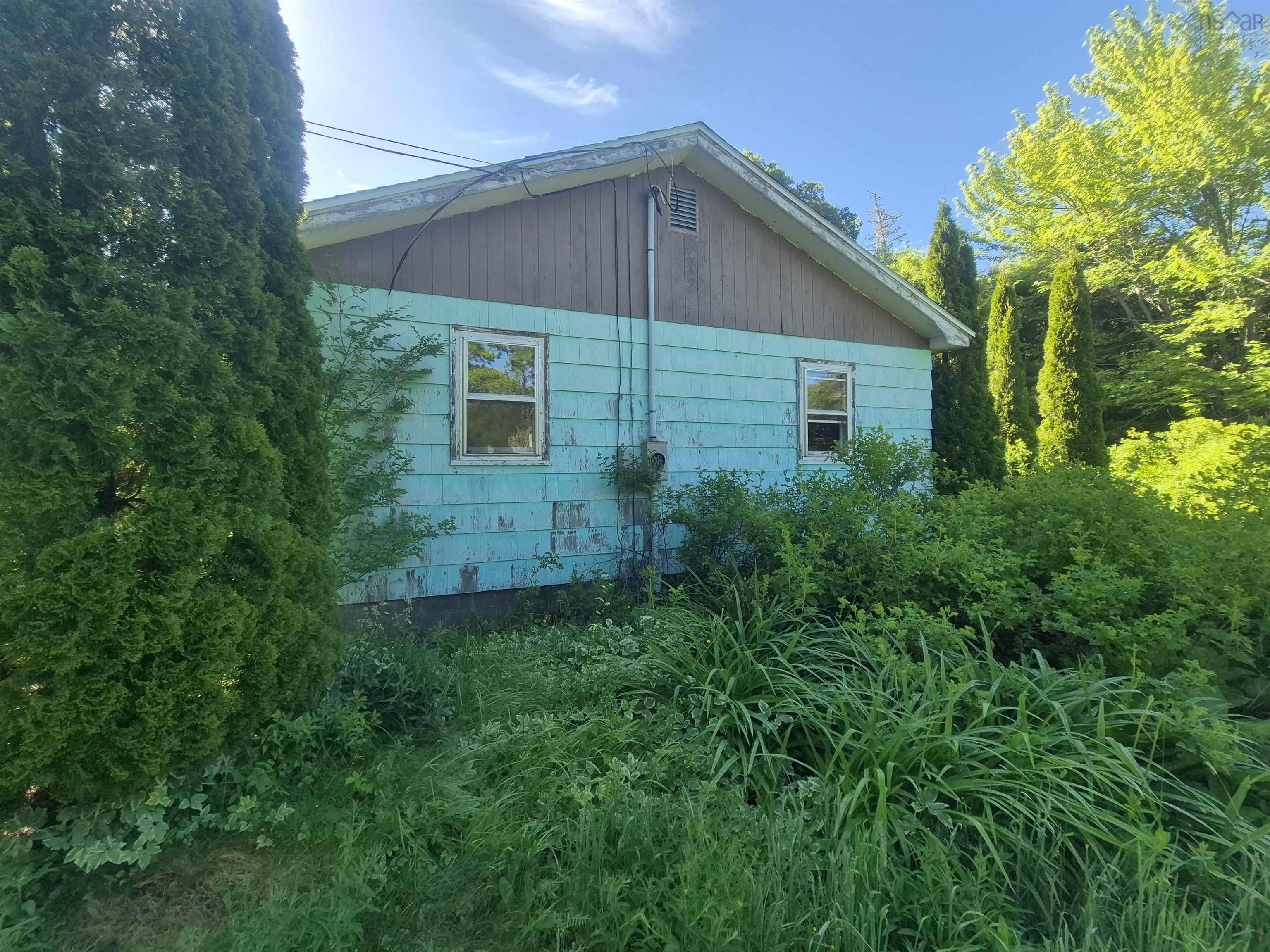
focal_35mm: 13
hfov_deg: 106.2
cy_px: 476
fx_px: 477
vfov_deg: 89.9
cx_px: 635
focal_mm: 1.74
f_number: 2.2
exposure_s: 1/449
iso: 50
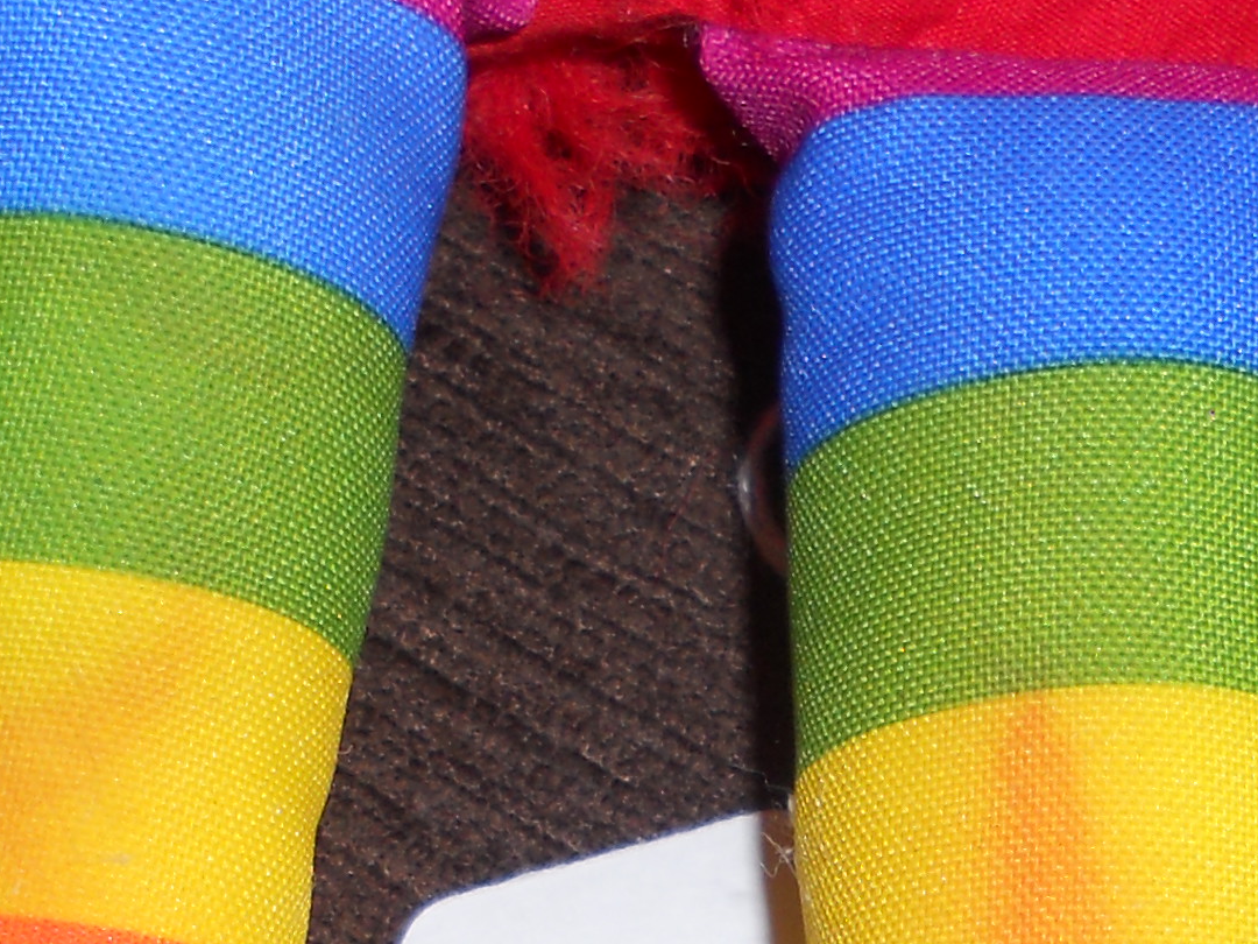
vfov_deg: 14.4
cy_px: 1070
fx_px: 3634
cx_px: 602
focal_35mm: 100
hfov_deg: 19.6
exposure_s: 1/25
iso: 80
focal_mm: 4.9
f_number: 8
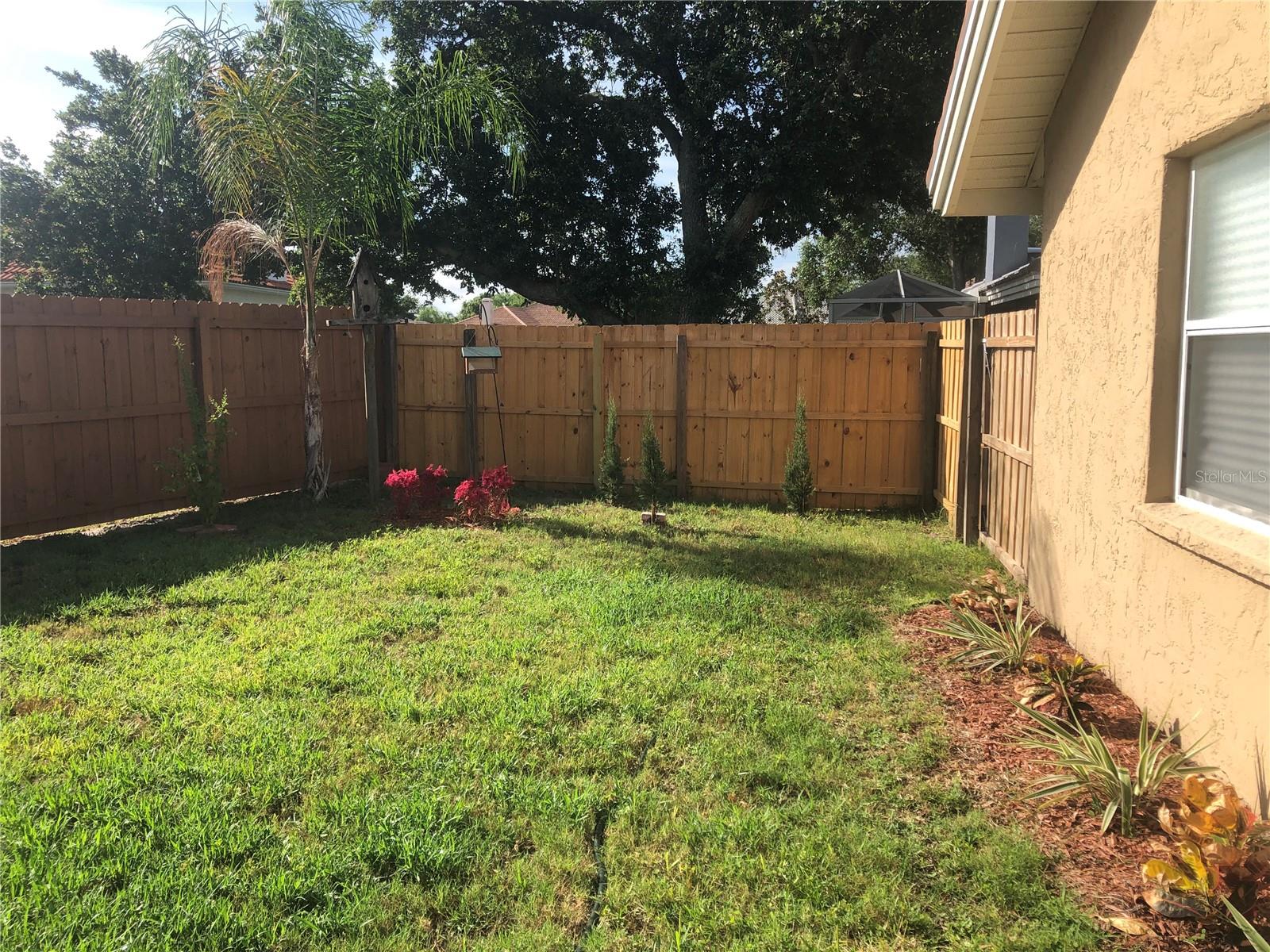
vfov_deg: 49.7
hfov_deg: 63.4
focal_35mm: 28
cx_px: 635
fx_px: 1027
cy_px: 476
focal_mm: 3.99
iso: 20
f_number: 1.8
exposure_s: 1/1200
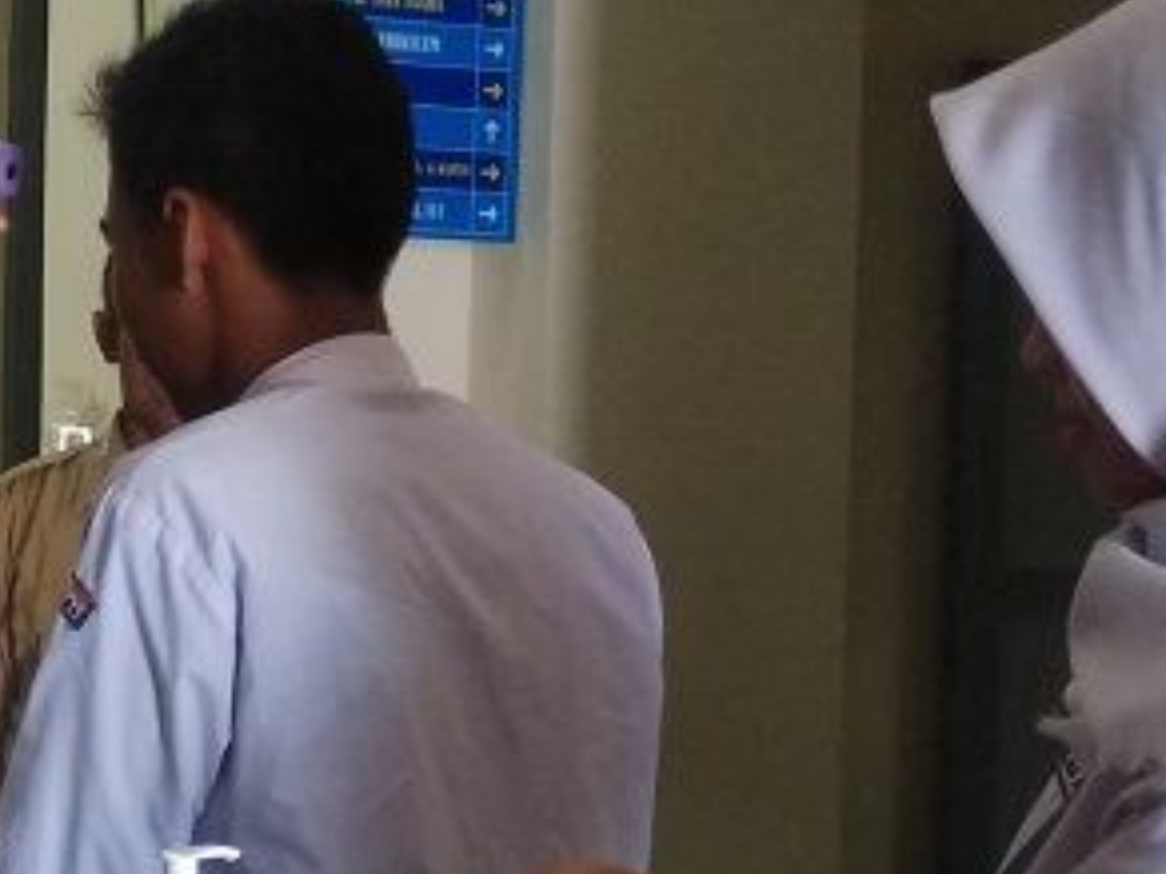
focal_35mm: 72
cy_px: 559
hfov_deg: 25.2
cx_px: -96
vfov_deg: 20.4
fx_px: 2425
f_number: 2
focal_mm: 3.57
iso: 400
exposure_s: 1/25
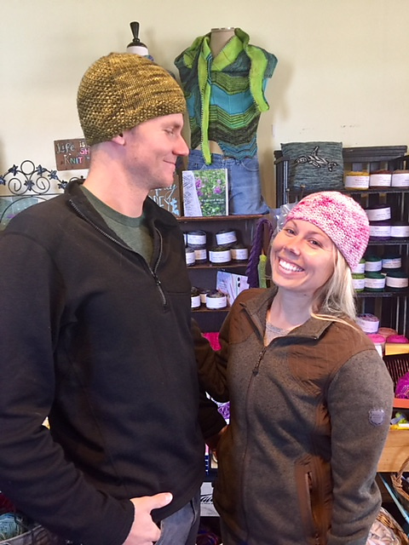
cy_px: 272
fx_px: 457
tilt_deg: -5.8
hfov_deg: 48.2
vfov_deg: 61.7
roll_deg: +1.4
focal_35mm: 29
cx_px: 204
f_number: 2.2
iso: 50
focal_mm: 4.15
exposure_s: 1/15
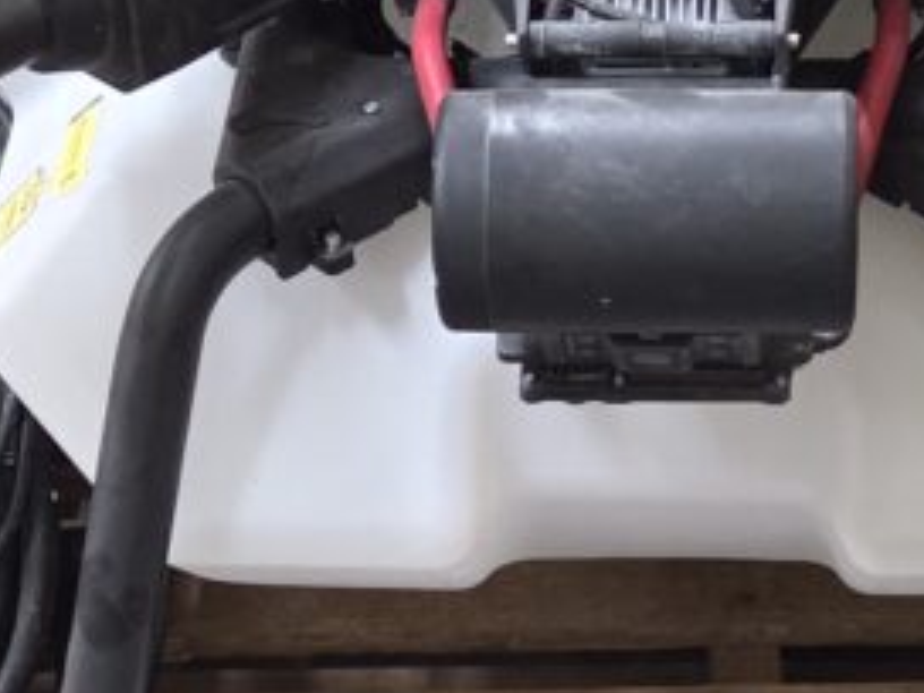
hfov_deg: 15.1
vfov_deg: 11.4
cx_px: 639
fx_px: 3470
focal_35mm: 130
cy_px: 588
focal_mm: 5.4
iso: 1250
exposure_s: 1/120
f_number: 1.8
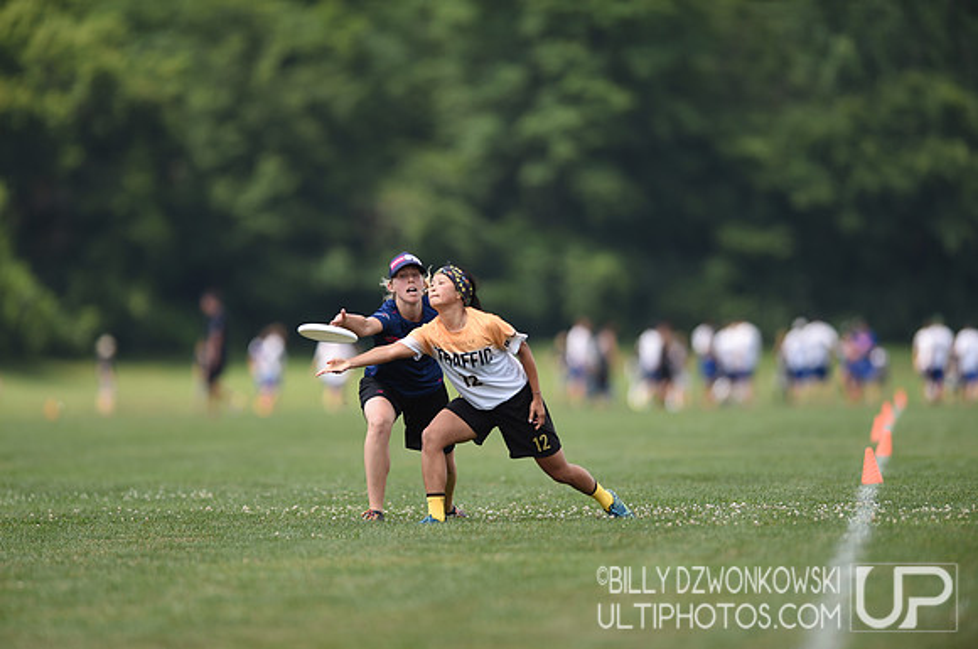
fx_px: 10851
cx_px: 489
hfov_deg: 5.2
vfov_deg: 3.4
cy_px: 324
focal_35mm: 400
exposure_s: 1/1000
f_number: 2.8
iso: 100
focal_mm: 400
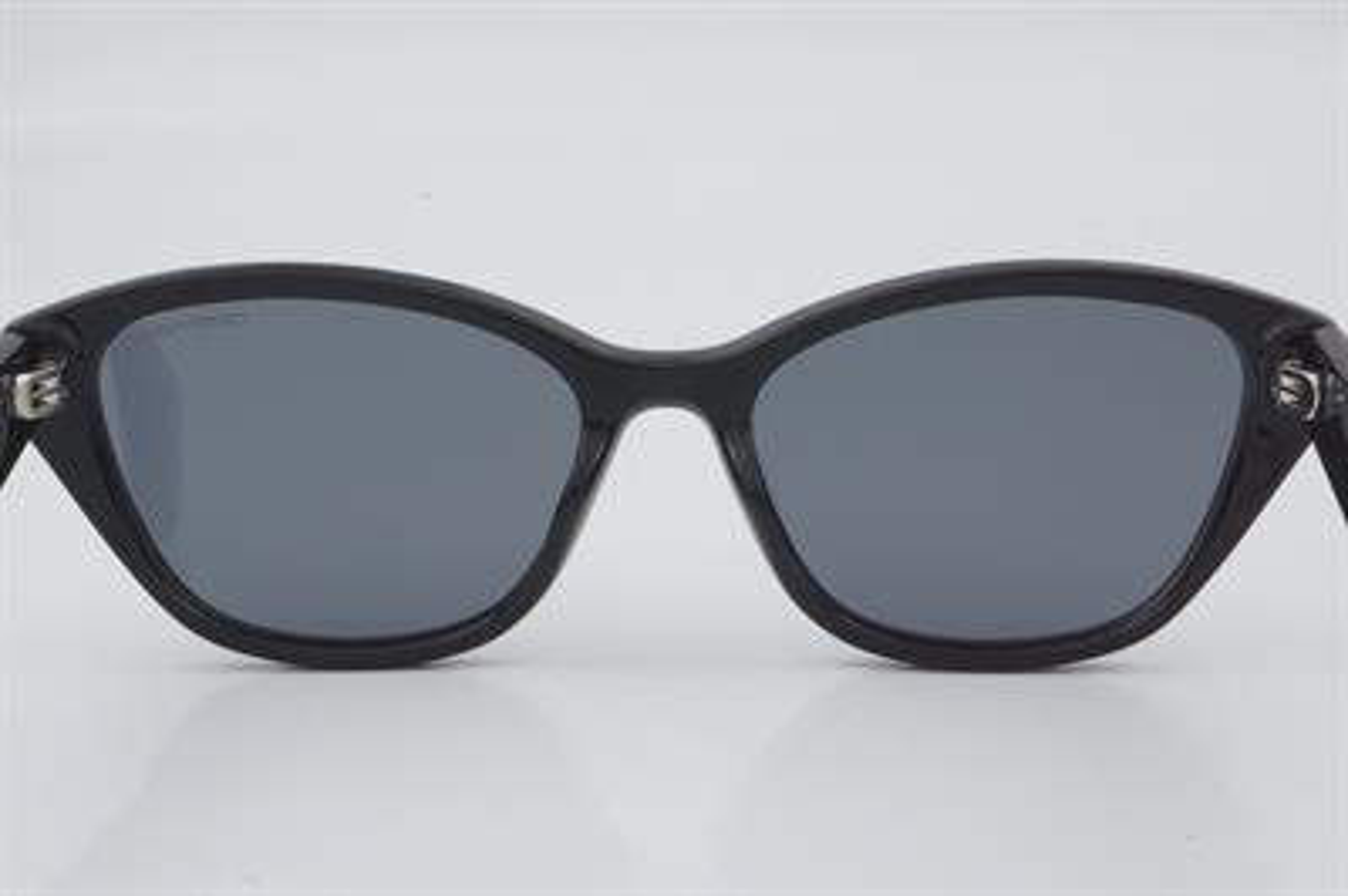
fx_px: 3087
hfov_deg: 24.6
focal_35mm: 82
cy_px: 448
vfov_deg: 16.5
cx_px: 674
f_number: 32
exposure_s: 1/3
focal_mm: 55
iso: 100
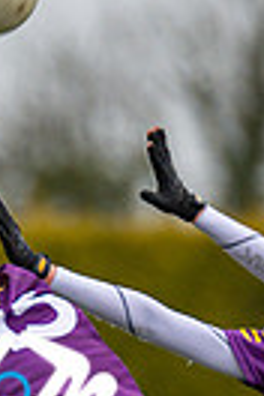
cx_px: -118
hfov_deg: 0.7
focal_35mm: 1859
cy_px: 694
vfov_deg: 1.1
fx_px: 20447
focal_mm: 300
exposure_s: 1/1000
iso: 560
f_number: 2.8
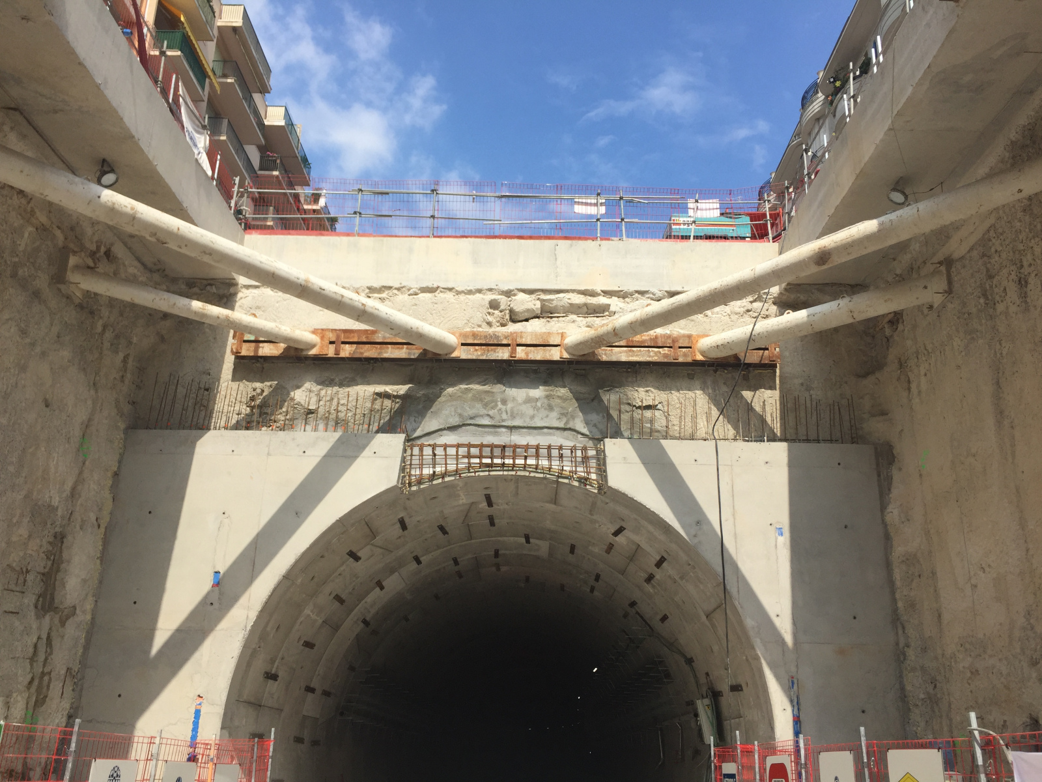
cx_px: 521
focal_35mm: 29
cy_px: 391
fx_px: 873
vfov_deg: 48.2
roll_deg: -0.5
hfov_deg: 61.7
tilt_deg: +19.3
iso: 32
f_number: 2.2
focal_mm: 4.15
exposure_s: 1/2198
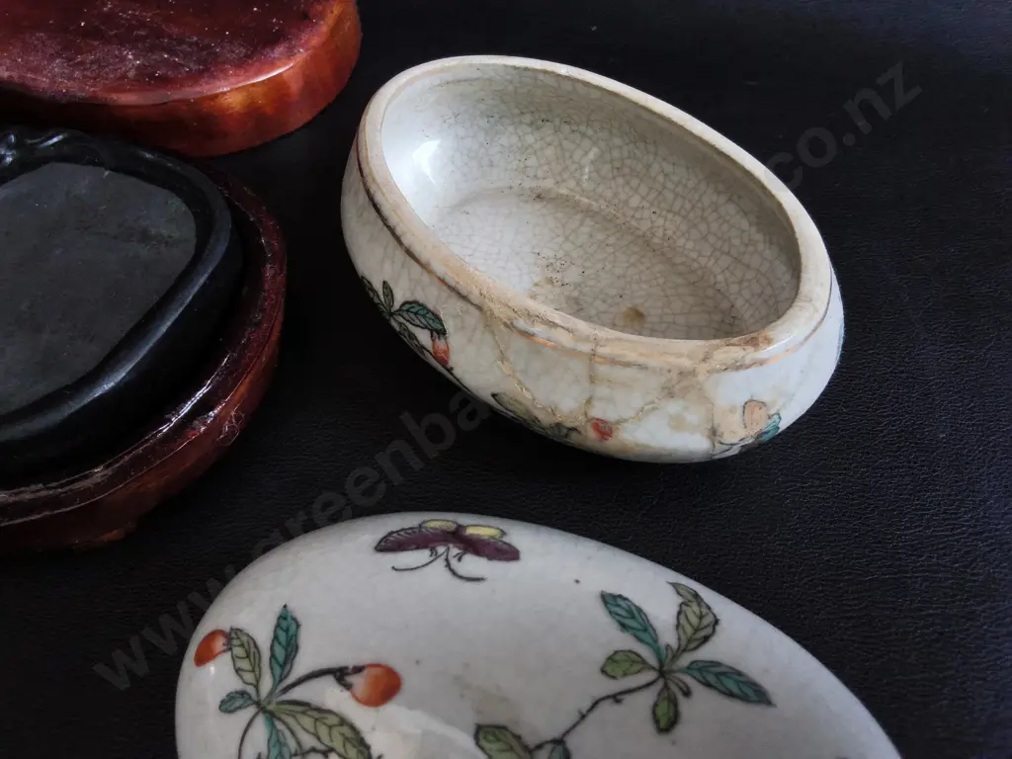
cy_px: 380
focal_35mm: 27
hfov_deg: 65.3
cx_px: 506
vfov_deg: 51.4
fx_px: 789
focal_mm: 2.87
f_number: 2
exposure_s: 1/100
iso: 160
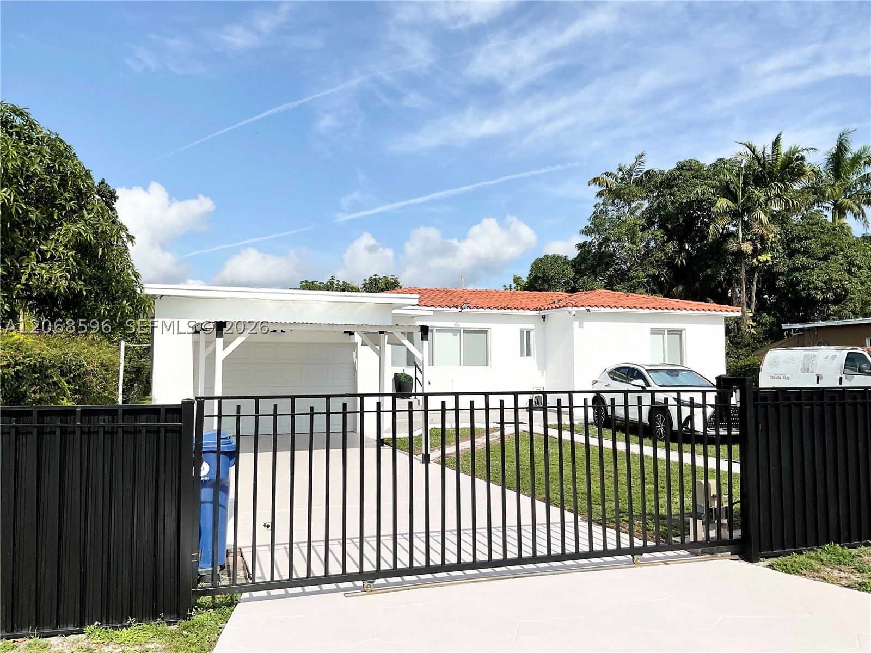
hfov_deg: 61.7
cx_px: 436
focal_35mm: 29
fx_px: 730
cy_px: 326
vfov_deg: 48.2
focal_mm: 3
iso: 16
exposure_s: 1/4065
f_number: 1.8
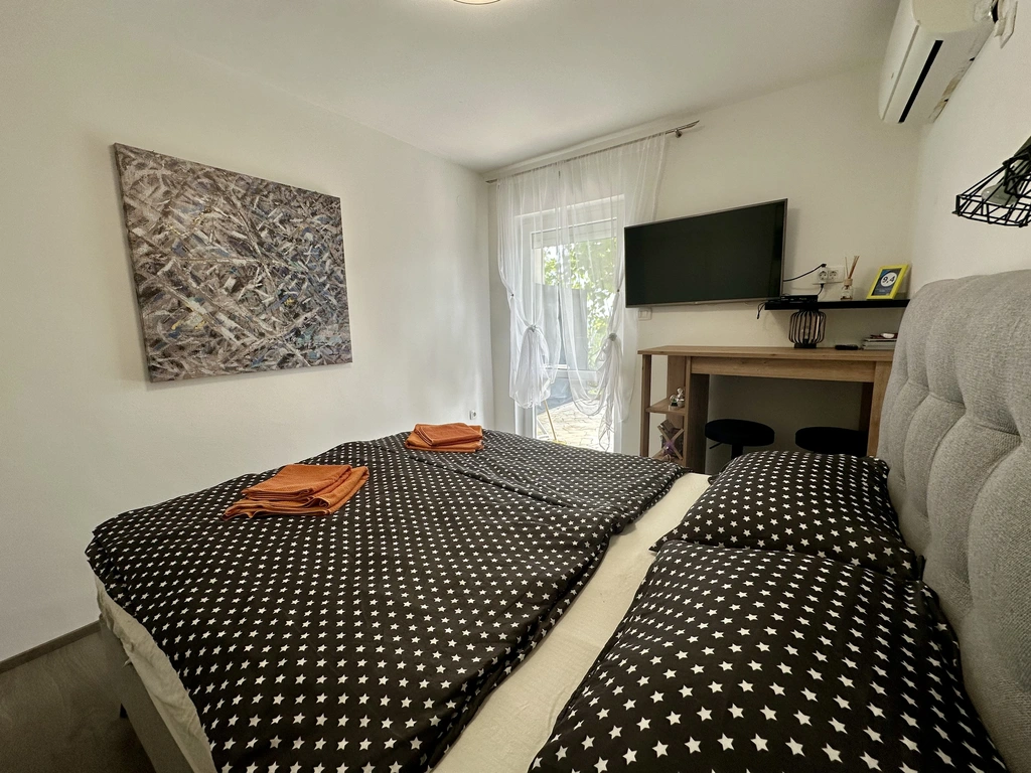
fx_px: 417
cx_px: 516
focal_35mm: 14
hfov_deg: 102.1
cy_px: 386
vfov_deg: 85.7
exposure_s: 1/99
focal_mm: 2.22
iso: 50
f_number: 2.2
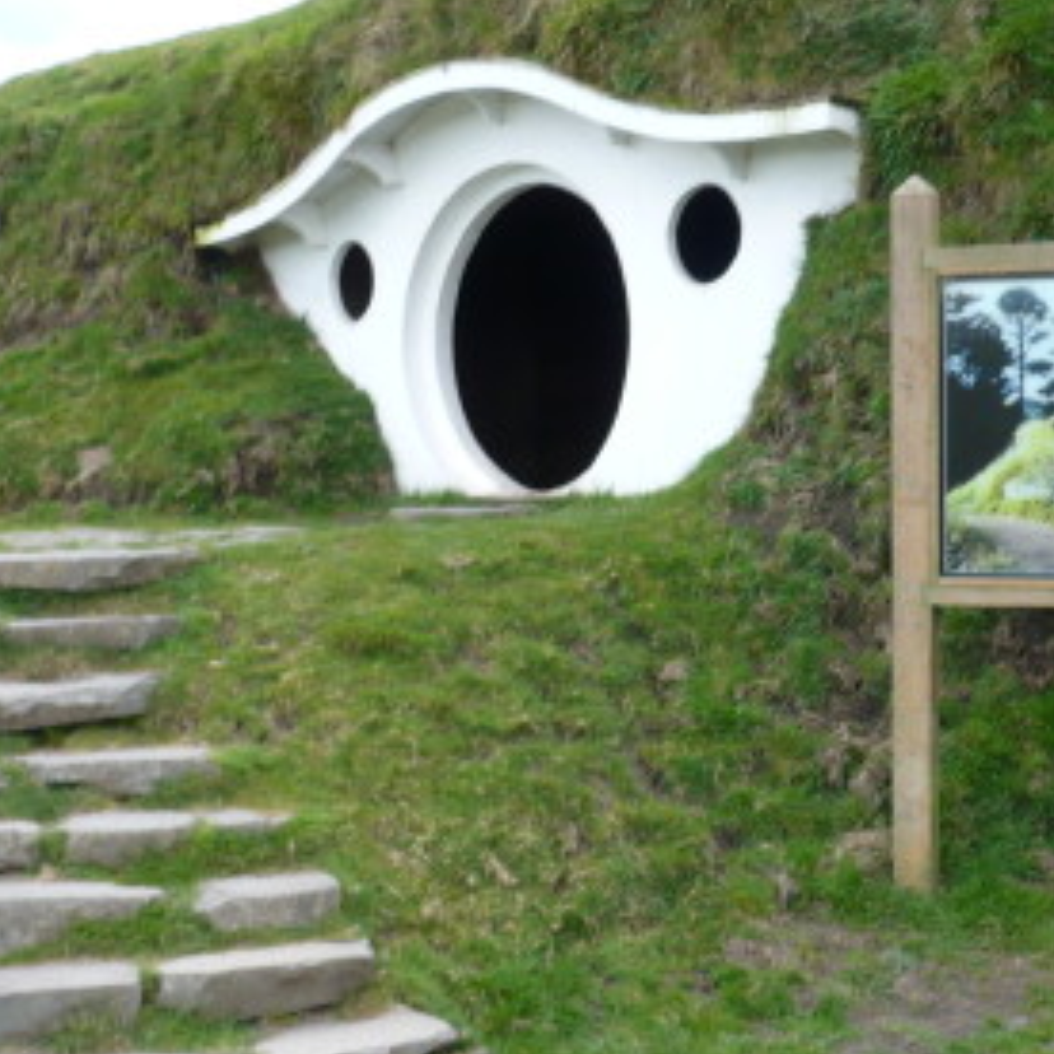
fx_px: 1929
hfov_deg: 30.5
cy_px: 617
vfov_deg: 30.5
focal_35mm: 56
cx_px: 580
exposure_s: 1/50
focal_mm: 5.8
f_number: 2.8
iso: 100
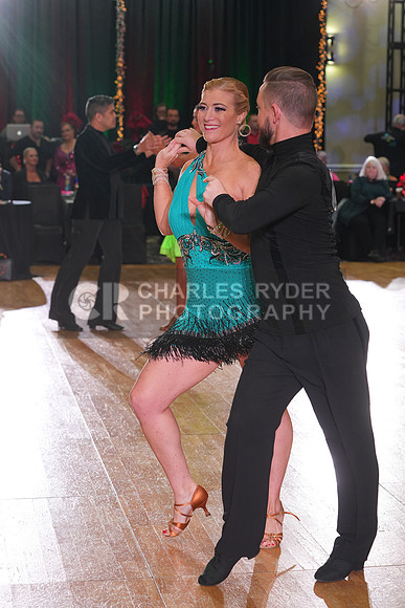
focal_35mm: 80
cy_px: 304
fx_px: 1349
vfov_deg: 25.4
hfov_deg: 17.1
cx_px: 202
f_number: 5
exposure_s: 1/200
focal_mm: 80
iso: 1600
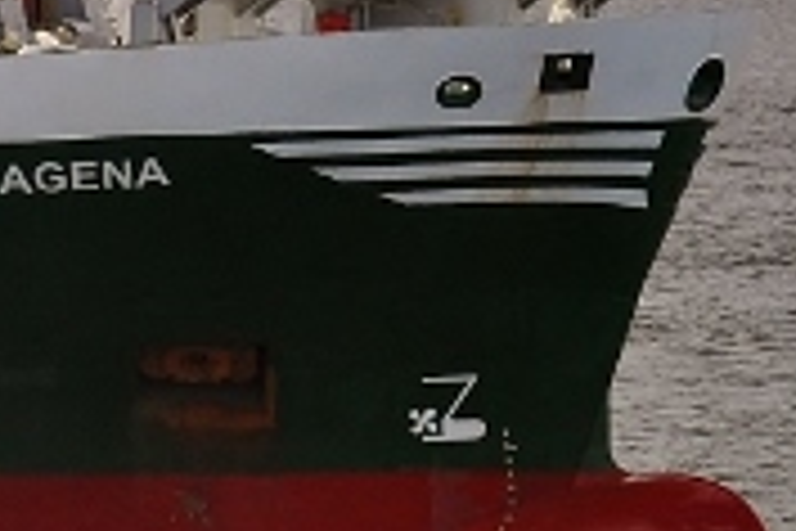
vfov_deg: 2.5
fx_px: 11961
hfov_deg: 3.7
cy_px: -328
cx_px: -1659
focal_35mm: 541
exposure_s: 1/250
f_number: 8
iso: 200
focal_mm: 50
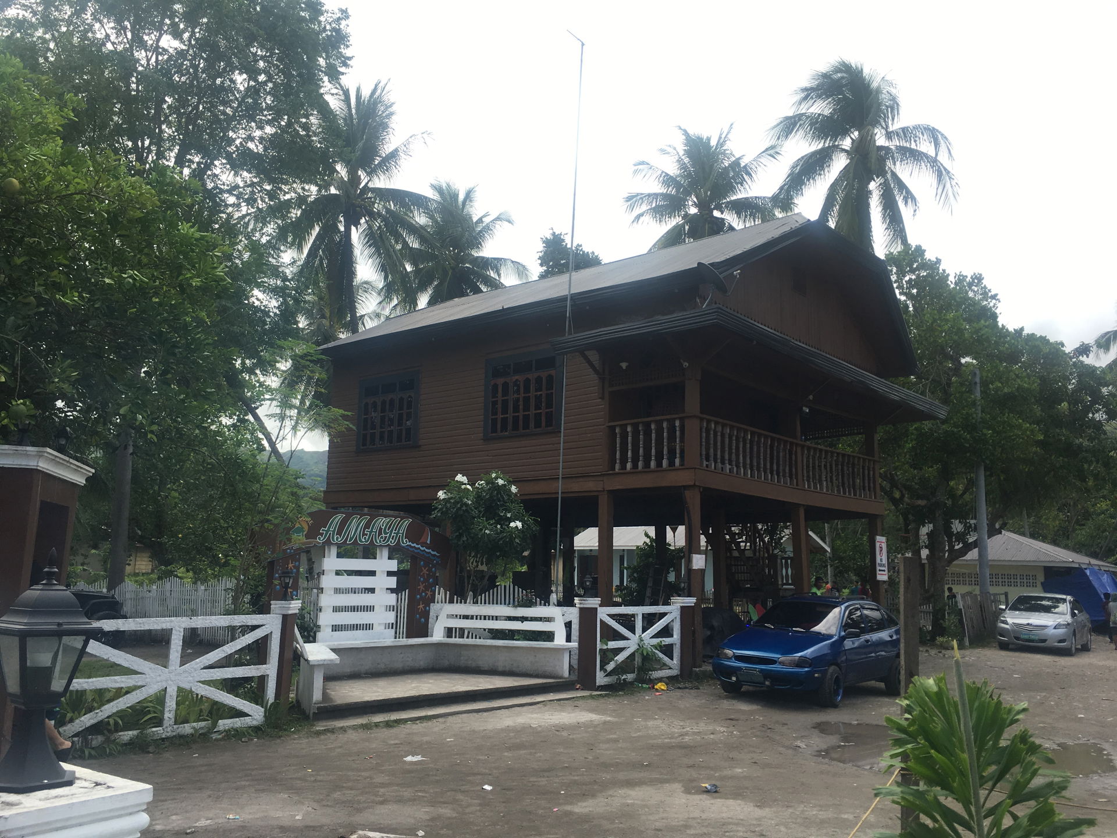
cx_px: 558
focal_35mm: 29
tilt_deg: +9.9
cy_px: 419
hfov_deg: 61.7
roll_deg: -1.6
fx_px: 936
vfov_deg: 48.2
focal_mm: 4.15
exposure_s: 1/855
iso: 25
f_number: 2.2
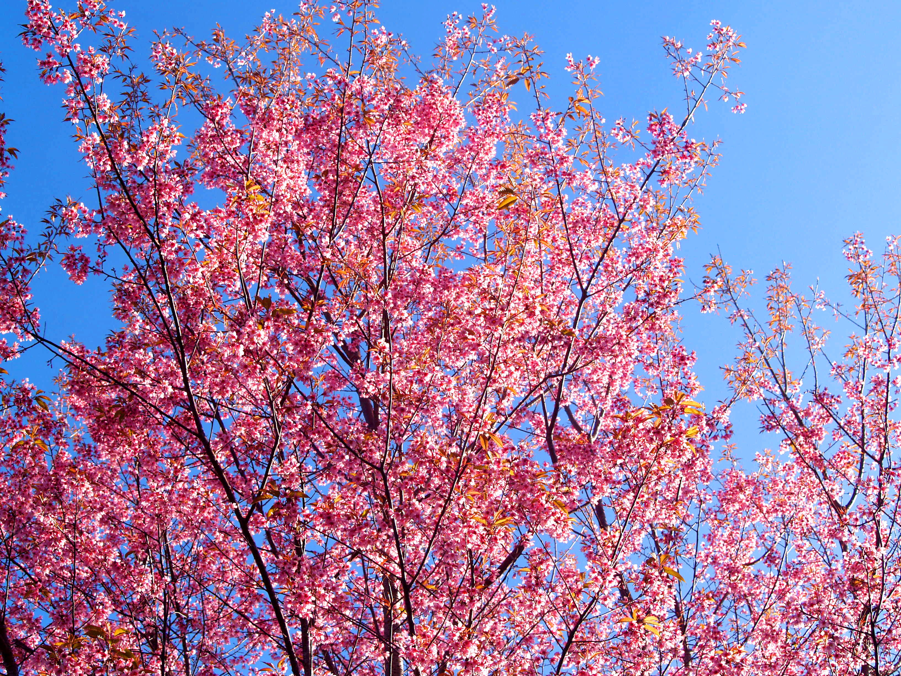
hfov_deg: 22.8
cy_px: 338
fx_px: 2238
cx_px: 450
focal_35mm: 86
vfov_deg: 17.2
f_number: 7.1
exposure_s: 1/250
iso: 100
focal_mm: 43
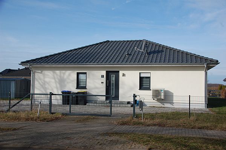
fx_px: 301
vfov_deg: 28.0
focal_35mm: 48
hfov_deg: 41.1
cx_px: 113
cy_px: 75
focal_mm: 32
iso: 200
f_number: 9
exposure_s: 1/320
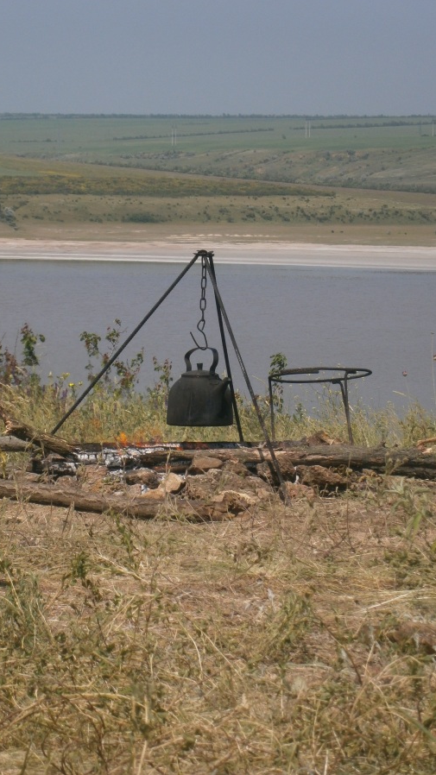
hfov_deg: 8.5
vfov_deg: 15.1
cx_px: 156
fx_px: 2919
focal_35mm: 142
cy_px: 388
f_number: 6.5
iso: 80
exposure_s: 1/400
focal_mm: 23.5
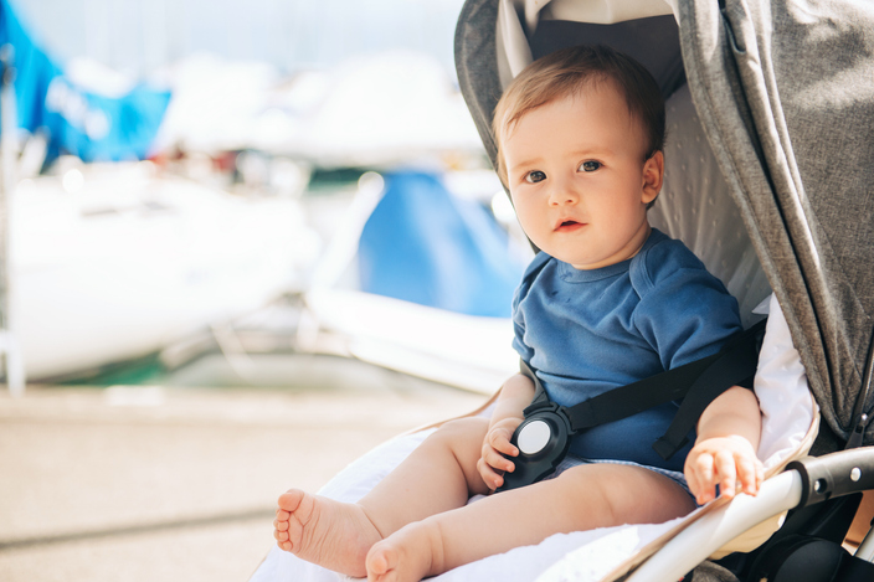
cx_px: 443
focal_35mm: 72
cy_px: 298
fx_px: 1747
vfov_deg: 18.9
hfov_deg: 28.1
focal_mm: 70
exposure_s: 1/2000
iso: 320
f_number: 2.8
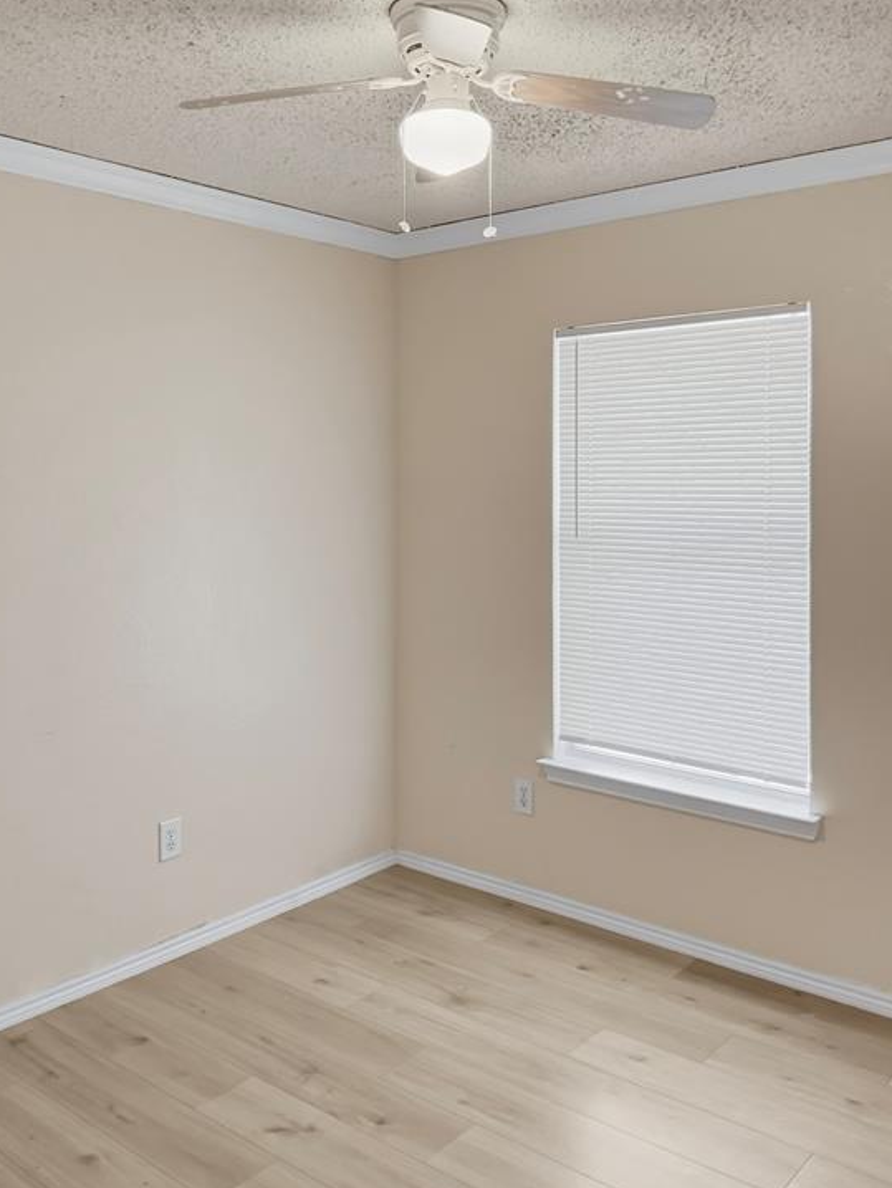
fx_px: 1064
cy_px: 571
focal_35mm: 31
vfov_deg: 58.3
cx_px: 430
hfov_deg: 45.5
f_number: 1.8
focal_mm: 3
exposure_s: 1/60
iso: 80
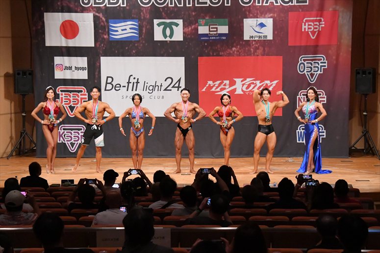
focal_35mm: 102
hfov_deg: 20.0
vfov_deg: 13.4
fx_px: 1076
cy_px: 126
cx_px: 190
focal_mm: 68
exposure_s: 1/400
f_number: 5.6
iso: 9000
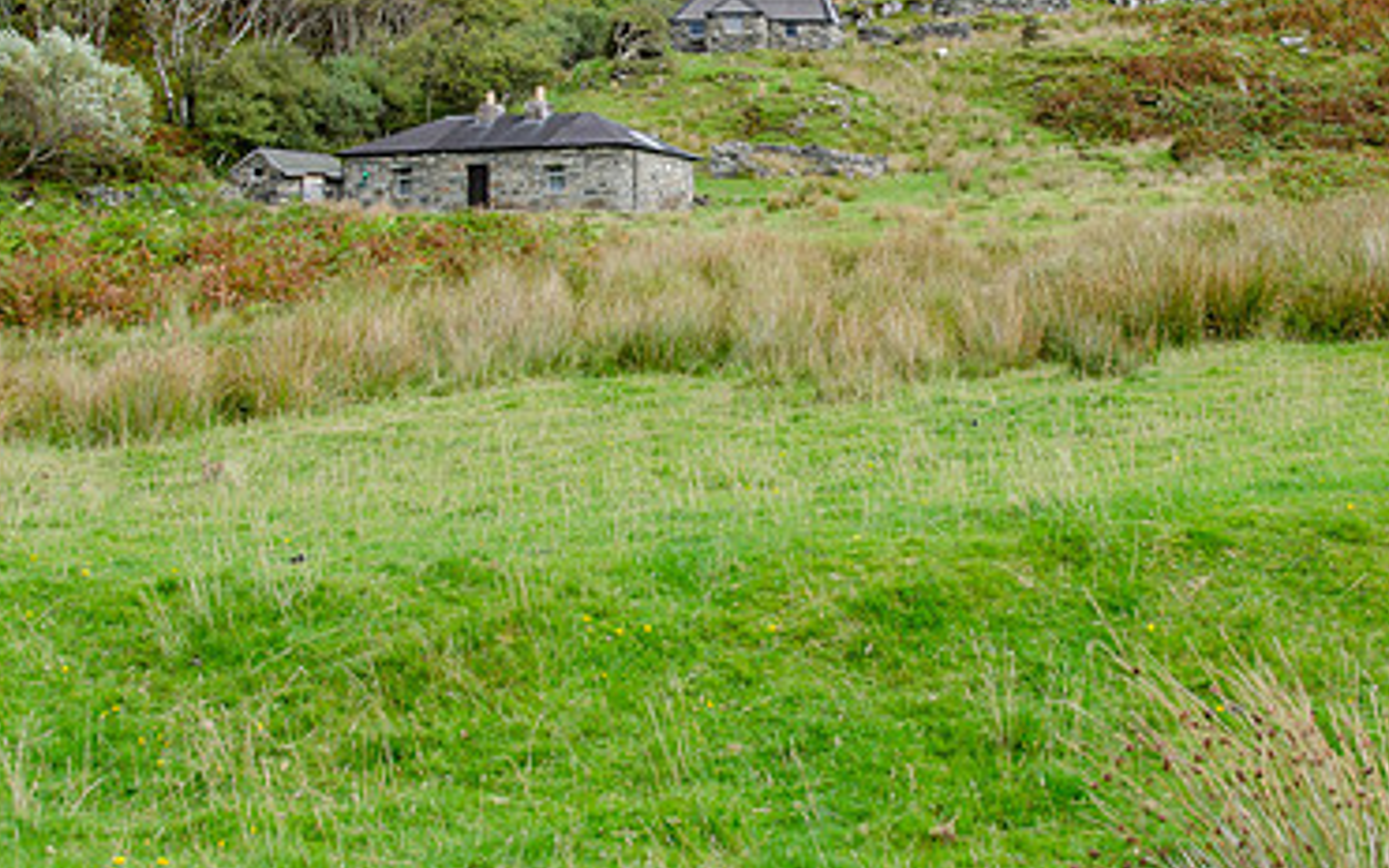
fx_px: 2347
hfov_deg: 33.0
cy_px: 217
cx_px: 726
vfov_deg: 20.8
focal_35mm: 62
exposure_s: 1/200
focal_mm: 26
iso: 100
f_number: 5.6
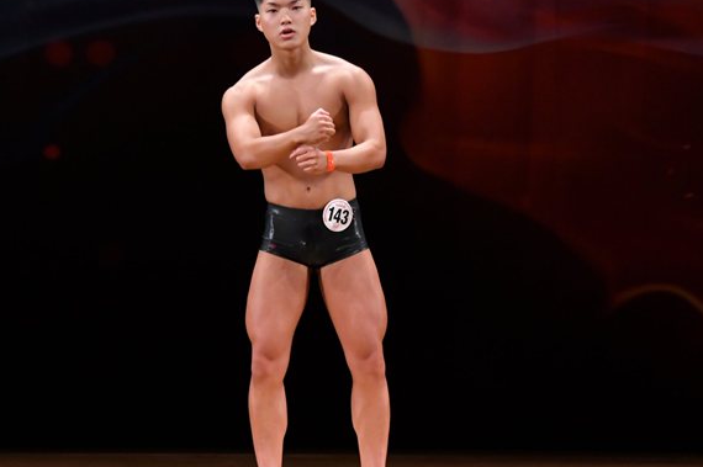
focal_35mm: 347
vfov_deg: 4.0
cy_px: 223
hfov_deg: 5.9
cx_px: 360
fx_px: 6770
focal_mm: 170
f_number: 5.6
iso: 3200
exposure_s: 1/400
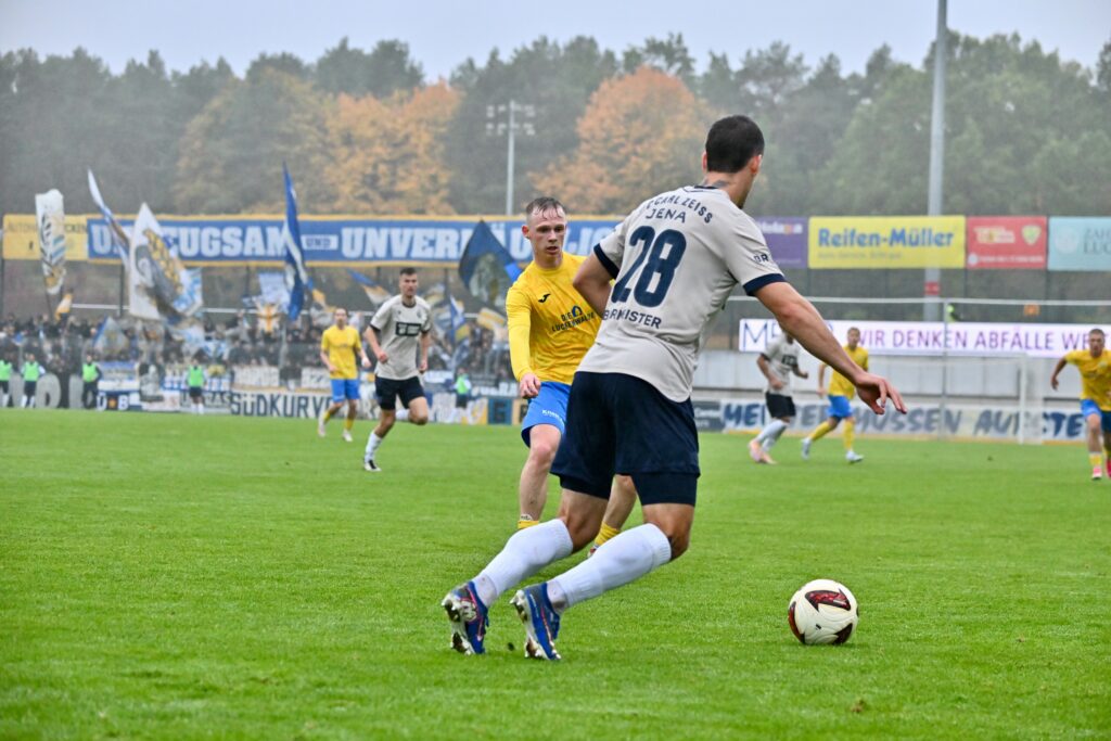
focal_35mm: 110
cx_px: 556
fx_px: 3395
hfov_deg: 18.6
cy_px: 370
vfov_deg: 12.5
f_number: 4.8
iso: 3200
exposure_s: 1/1600
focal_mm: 110
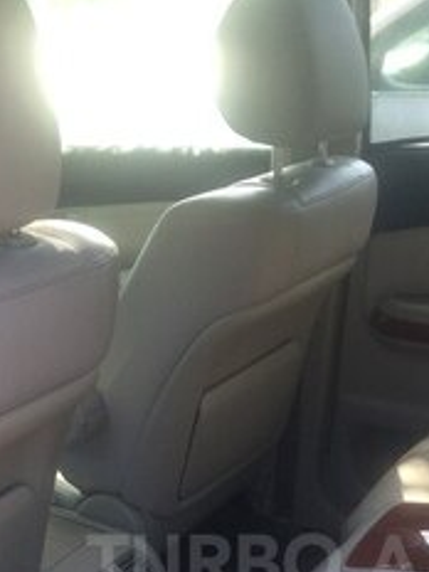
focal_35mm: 62
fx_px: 1024
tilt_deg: -30.5
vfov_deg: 29.3
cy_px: 562
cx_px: 276
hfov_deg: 23.6
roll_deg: +0.9
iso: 50
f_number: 2.2
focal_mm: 4.15
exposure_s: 1/100
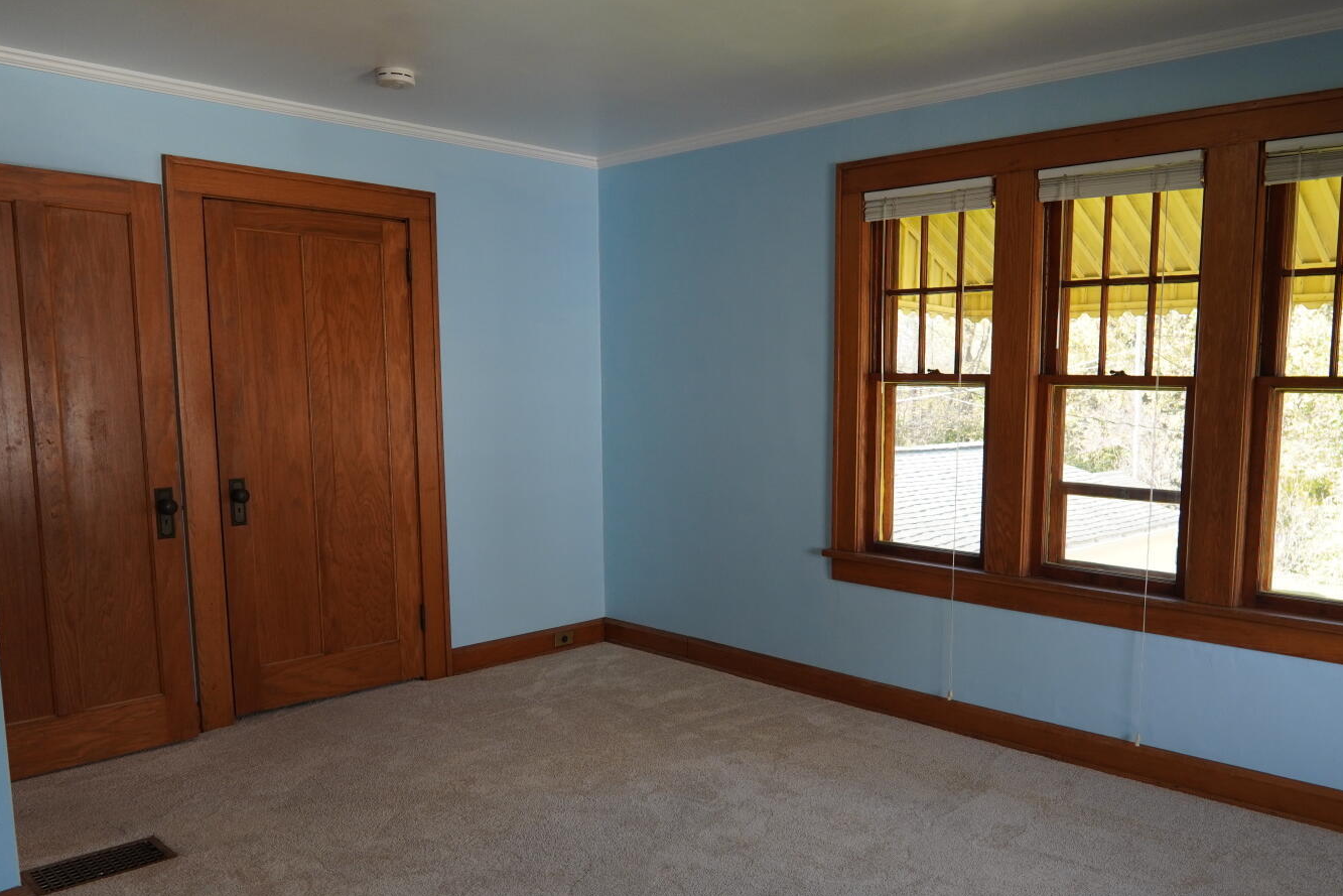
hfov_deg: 66.5
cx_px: 825
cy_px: 517
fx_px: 1007
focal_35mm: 27
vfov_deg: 47.8
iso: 320
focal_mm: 12
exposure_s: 1/160
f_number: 4
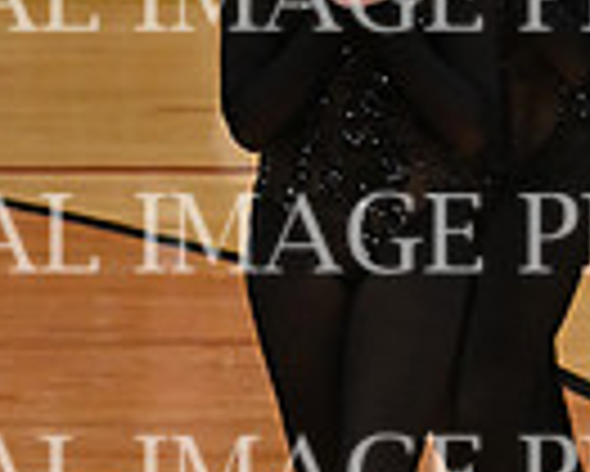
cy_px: 112
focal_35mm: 749
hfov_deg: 2.6
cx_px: 489
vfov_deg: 2.1
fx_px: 13089
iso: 3200
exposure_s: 1/400
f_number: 4
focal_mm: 120
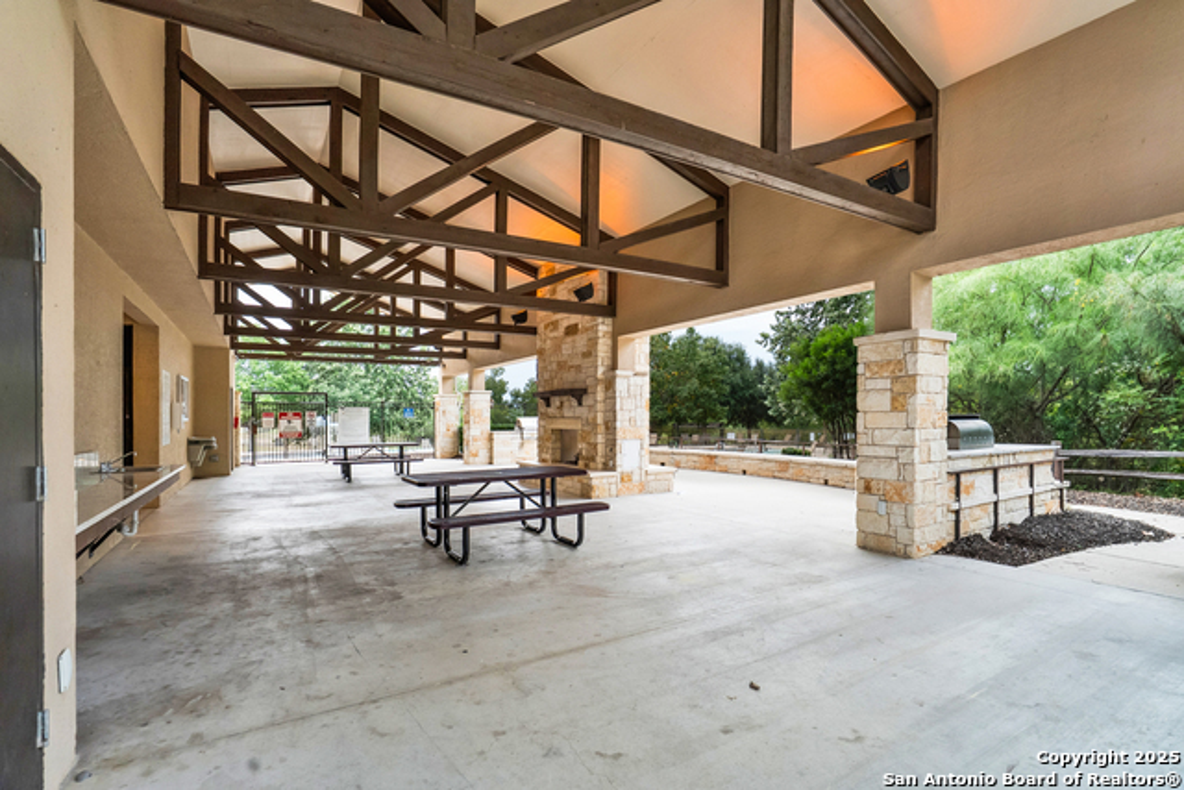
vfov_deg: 73.8
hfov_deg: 96.7
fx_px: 526
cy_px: 395
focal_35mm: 16
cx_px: 592
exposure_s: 1/15
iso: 800
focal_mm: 16
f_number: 8
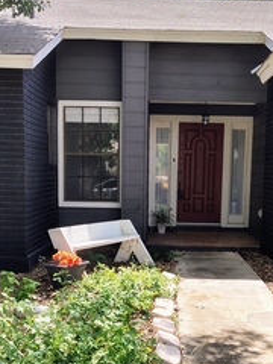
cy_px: 237
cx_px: 174
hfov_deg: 30.1
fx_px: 505
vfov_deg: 39.3
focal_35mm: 48
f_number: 1.8
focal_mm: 5.56
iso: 100
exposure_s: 1/334
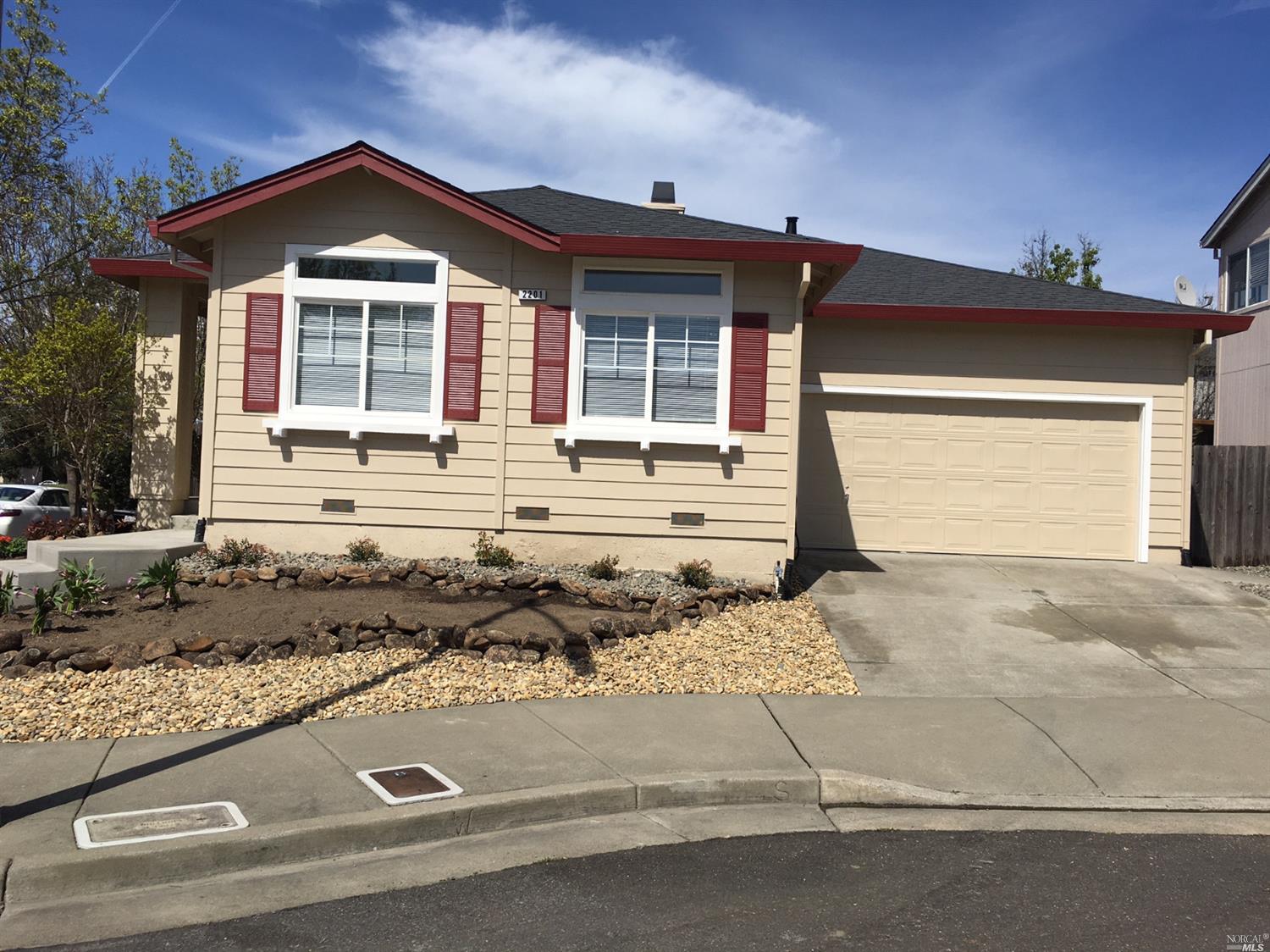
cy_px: 476
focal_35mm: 29
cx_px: 635
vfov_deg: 48.2
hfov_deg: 61.7
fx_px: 1064
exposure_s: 1/2653
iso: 25
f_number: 2.2
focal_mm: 4.15
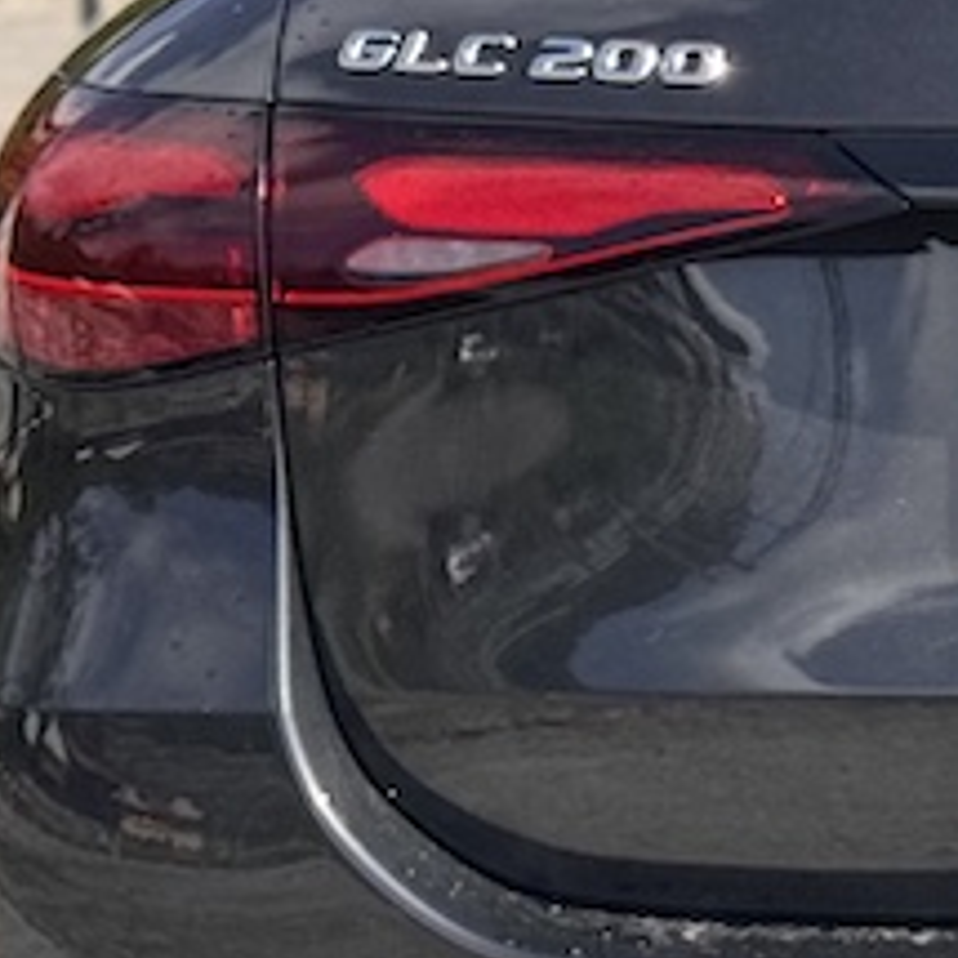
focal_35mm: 197
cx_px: 1466
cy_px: 490
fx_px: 6168
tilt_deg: -12.4
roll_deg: +4.0
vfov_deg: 8.9
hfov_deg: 8.7
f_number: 1.78
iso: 64
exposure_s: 1/2415
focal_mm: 6.76
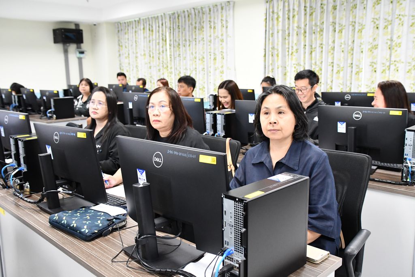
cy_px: 138
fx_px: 380
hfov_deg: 57.2
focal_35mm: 33
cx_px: 208
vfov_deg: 40.0
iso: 3200
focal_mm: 22
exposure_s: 1/80
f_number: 3.5
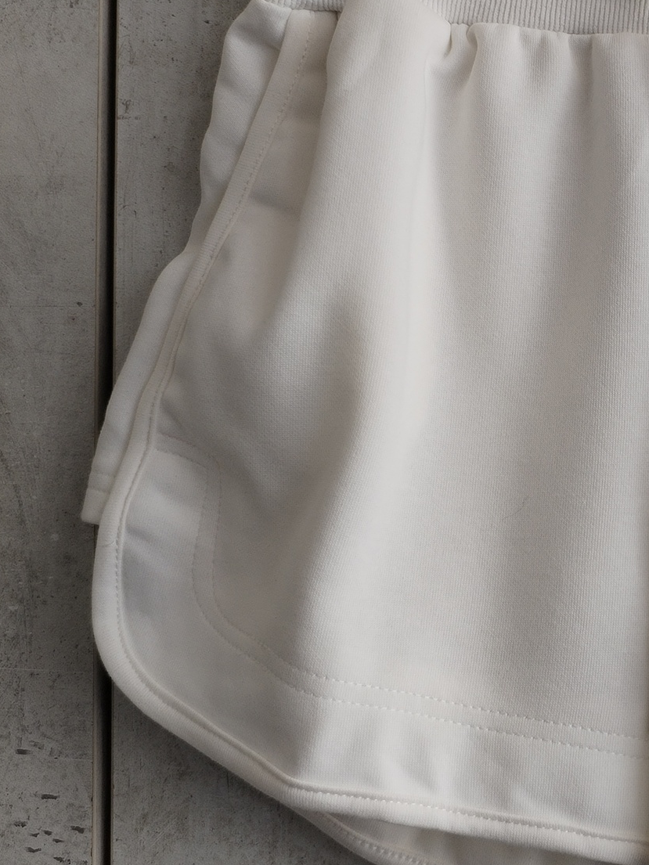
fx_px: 1575
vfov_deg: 30.7
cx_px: 684
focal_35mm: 63
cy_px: 359
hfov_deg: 22.2
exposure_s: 1/177
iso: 100
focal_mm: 4.75
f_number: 1.8
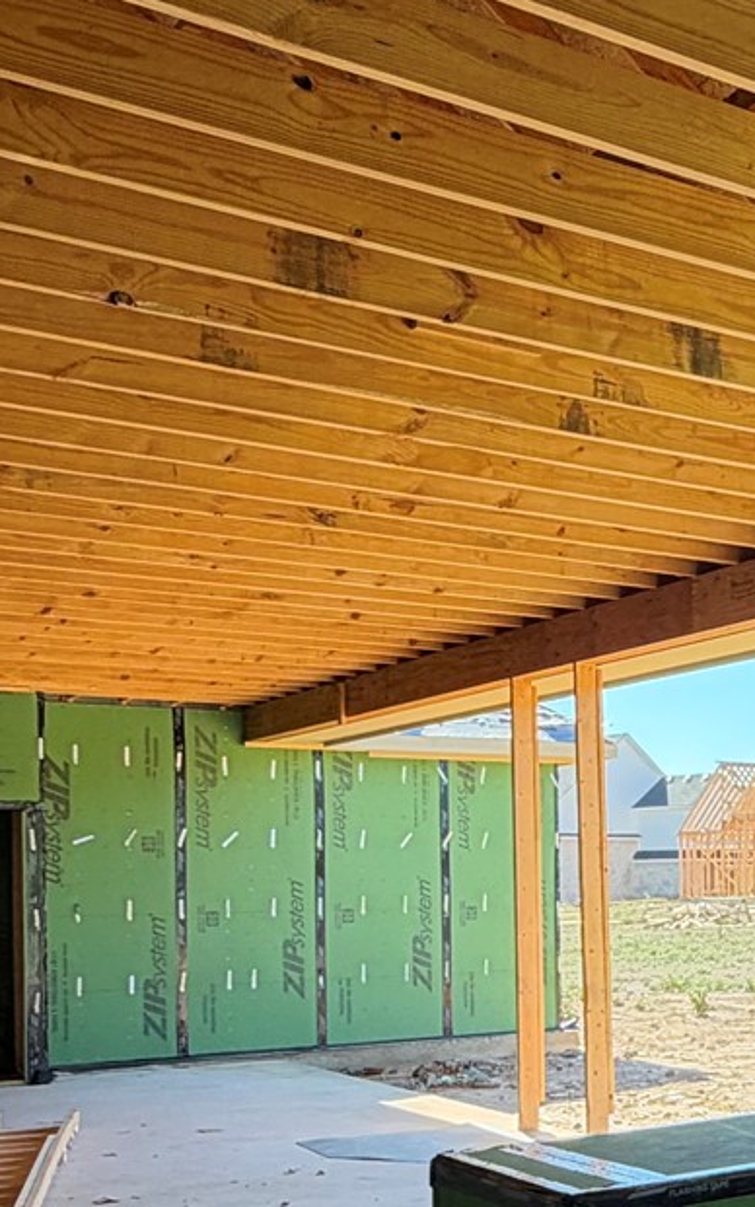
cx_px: 899
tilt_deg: +1.4
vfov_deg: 40.1
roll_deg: +0.1
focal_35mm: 49
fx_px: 1612
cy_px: 880
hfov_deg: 24.0
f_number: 2.2
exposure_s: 1/235
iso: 40
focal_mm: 2.22
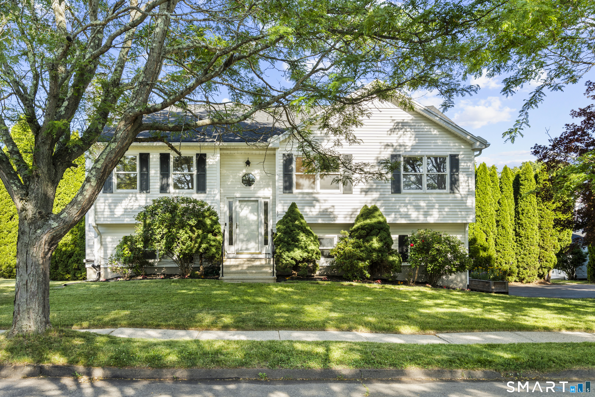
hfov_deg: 63.7
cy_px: 198
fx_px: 479
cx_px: 298
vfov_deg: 45.0
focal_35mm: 29
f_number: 9
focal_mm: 29
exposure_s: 1/15
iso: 200
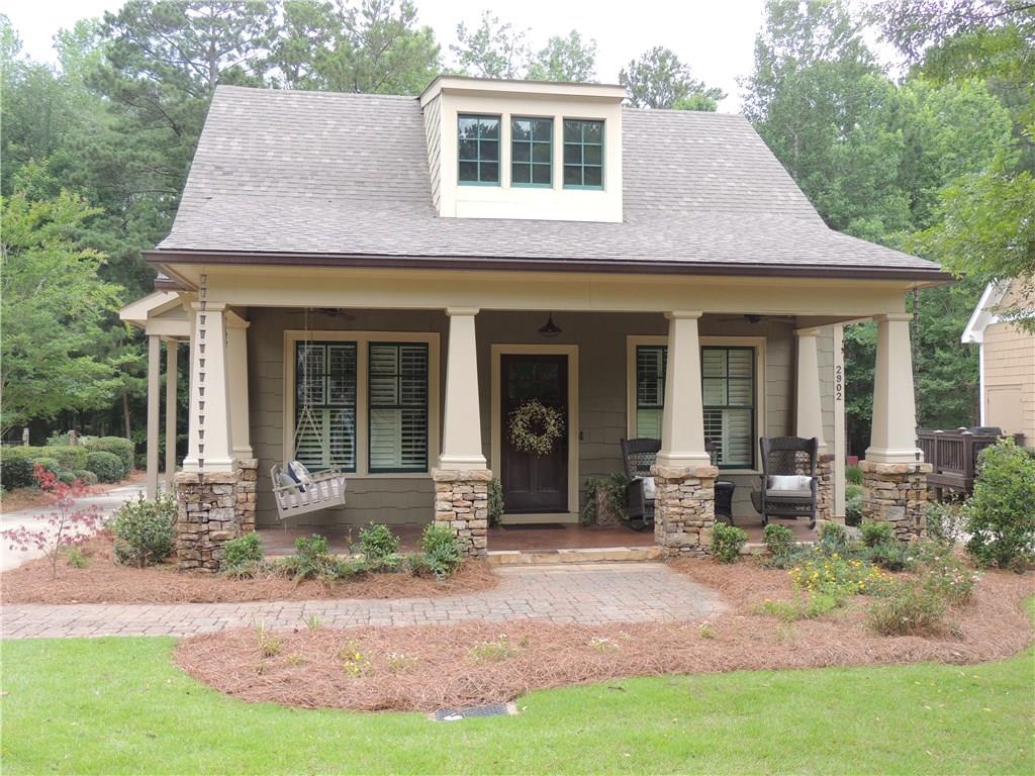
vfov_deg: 42.9
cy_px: 388
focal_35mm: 33
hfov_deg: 55.4
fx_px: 987
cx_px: 518
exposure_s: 1/50
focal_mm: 5.8
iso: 125
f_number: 3.2
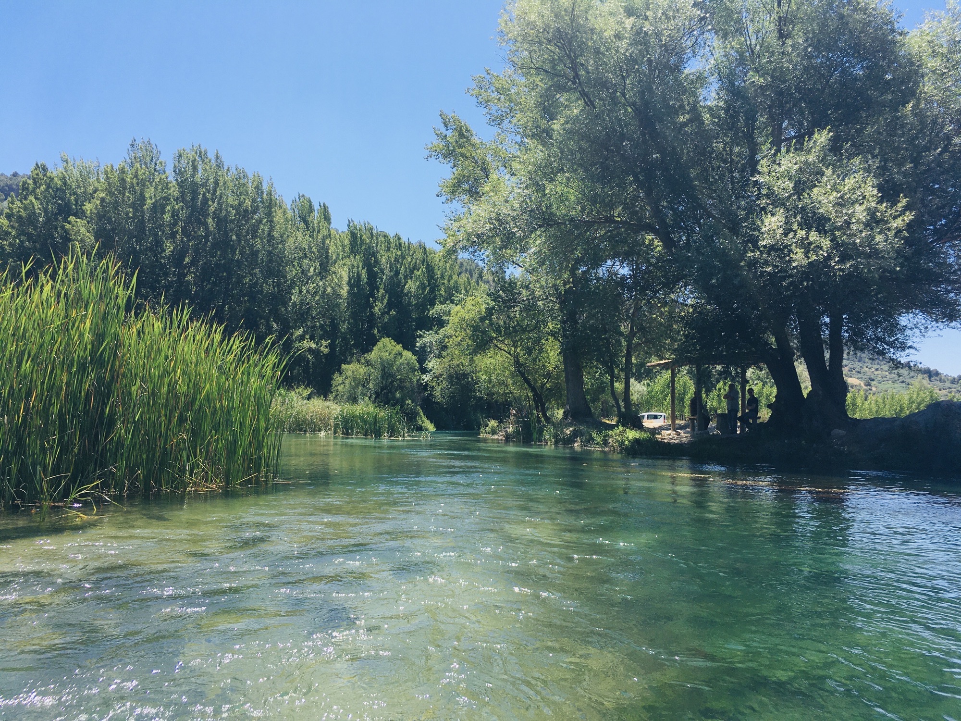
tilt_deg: +3.0
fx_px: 805
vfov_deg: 48.2
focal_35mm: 29
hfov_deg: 61.7
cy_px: 360
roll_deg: -1.0
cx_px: 480
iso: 25
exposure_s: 1/1202
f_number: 2.2
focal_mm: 4.15
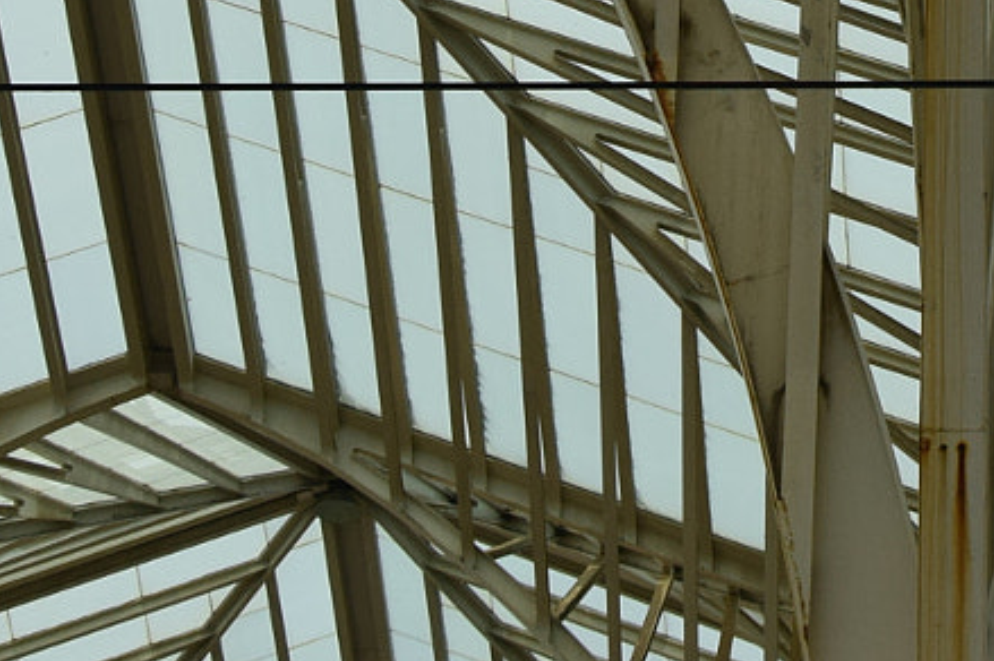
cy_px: -231
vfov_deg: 9.8
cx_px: 976
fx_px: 3775
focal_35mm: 137
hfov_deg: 14.8
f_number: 9
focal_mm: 25
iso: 250
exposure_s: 1/320
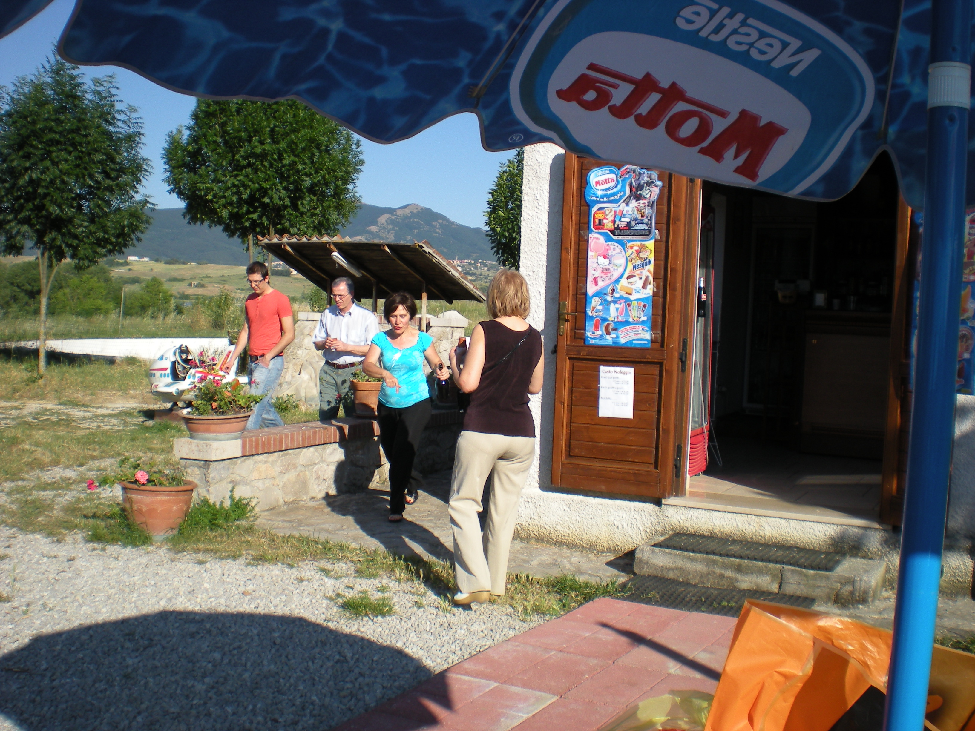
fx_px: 1070
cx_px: 488
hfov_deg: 49.0
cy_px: 366
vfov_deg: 37.7
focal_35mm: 38
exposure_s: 1/452
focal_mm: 6.3
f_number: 4.6
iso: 64
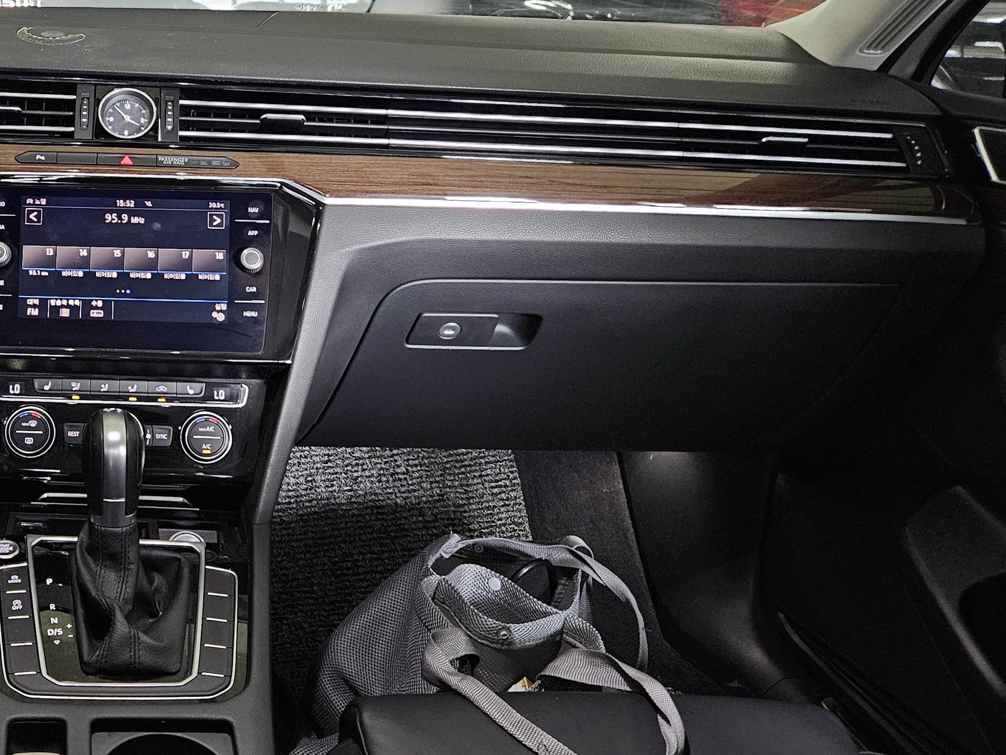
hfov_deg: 41.1
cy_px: 255
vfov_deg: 34.1
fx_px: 1221
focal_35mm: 42
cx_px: 90
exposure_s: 1/24
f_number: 1.8
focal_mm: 5.4
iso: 800
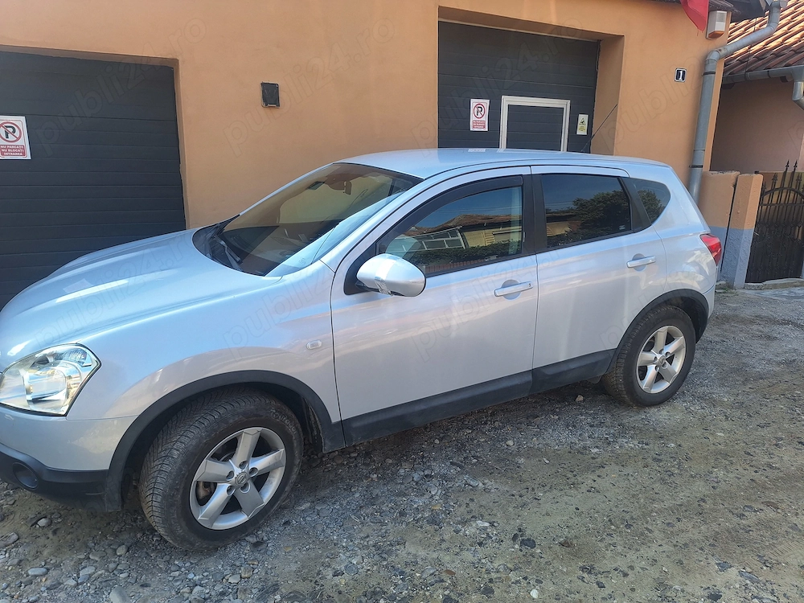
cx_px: 402
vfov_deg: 58.9
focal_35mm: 23
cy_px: 302
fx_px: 534
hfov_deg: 73.9
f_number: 1.8
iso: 40
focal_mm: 5.54
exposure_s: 1/388
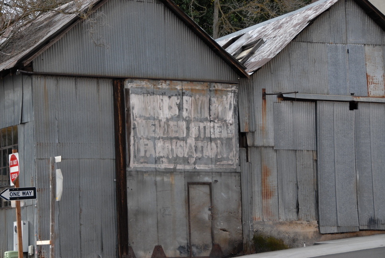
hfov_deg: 18.2
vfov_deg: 12.2
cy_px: 129
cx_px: 192
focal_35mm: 112
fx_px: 1205
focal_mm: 75
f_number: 9
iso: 400
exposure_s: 1/250
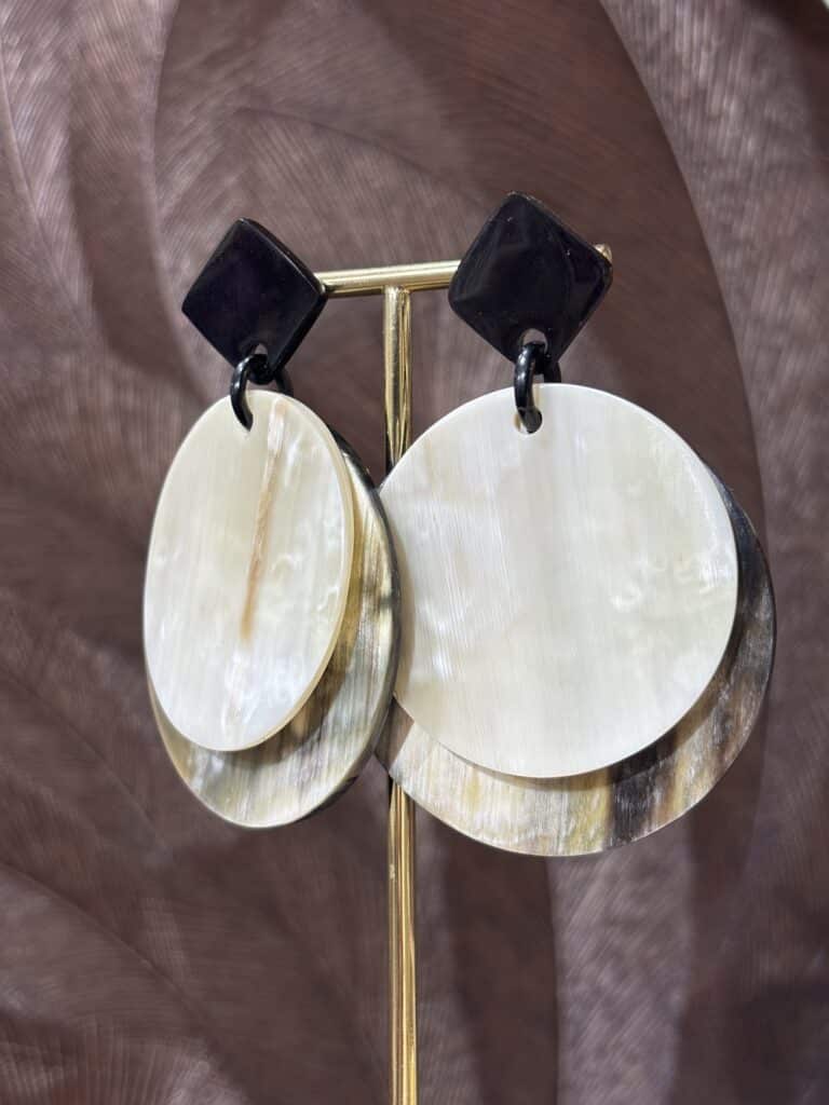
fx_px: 1660
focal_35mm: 52
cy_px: 552
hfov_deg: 28.0
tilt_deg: -1.5
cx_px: 414
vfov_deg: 36.8
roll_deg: -0.3
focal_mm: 5.96
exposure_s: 1/100
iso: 40
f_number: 1.6
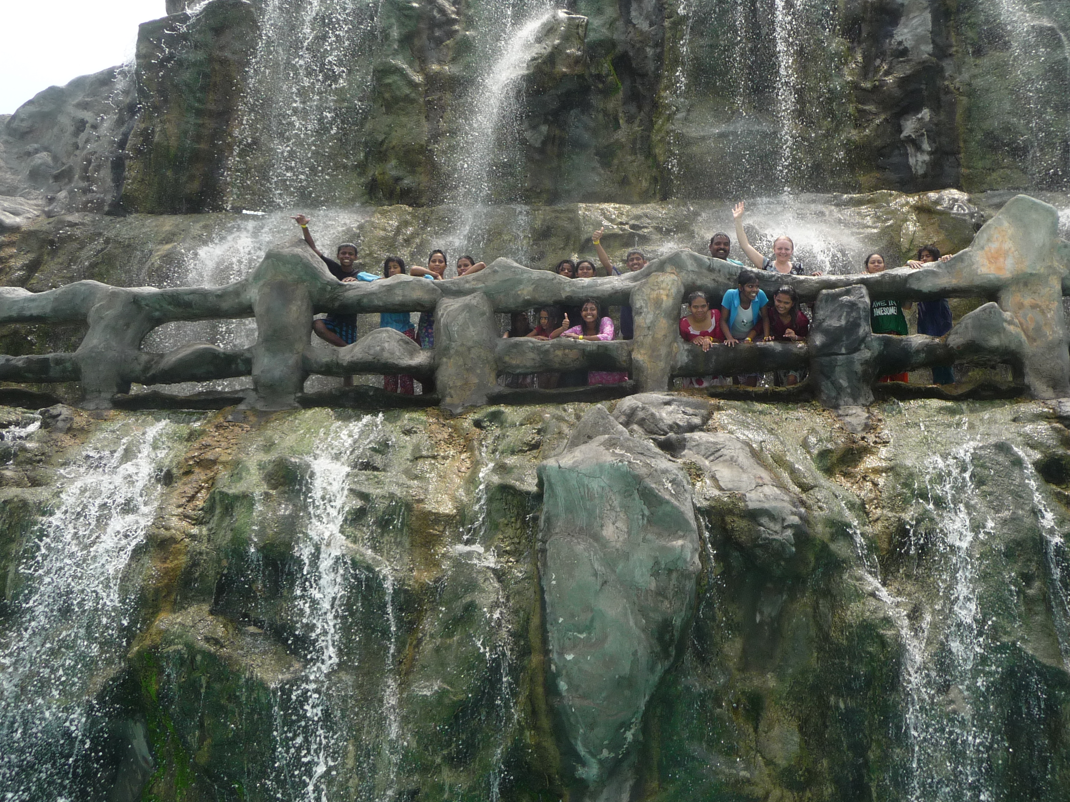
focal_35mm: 36
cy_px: 352
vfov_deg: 39.6
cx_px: 589
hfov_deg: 51.3
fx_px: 1113
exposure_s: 1/800
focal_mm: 5
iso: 100
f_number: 3.4
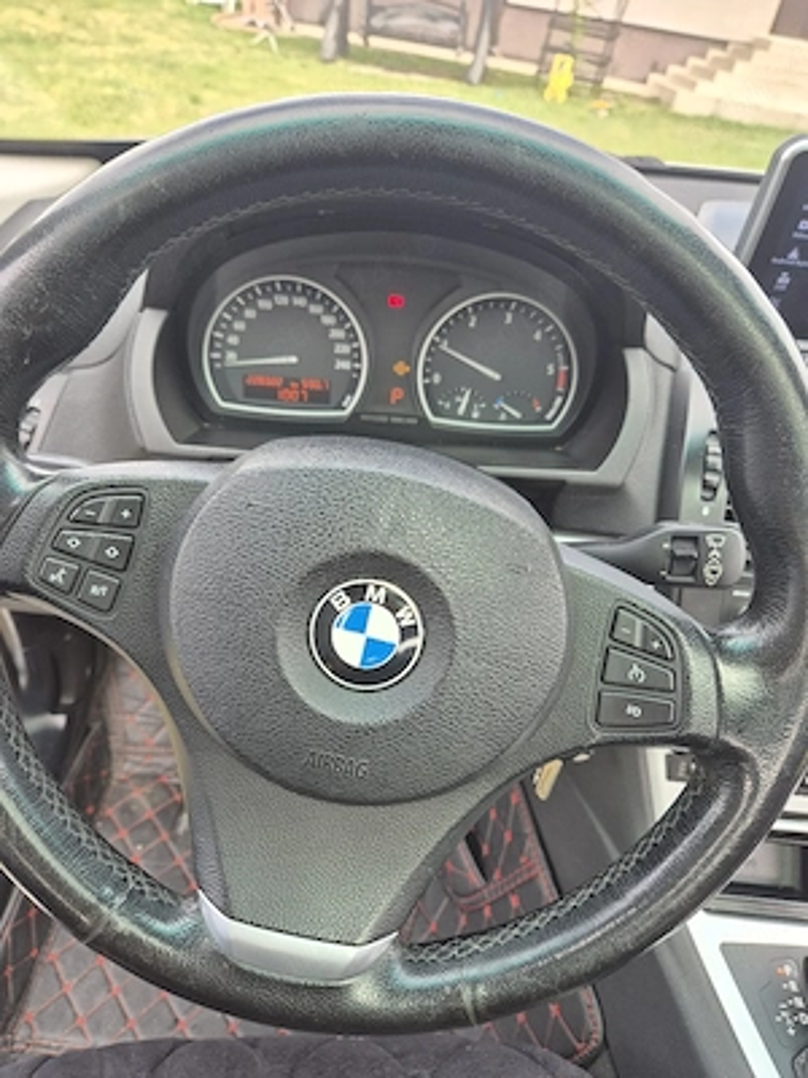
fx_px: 716
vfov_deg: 73.9
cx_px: 404
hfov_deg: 58.9
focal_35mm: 23
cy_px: 539
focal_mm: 5.4
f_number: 1.8
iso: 64
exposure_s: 1/182
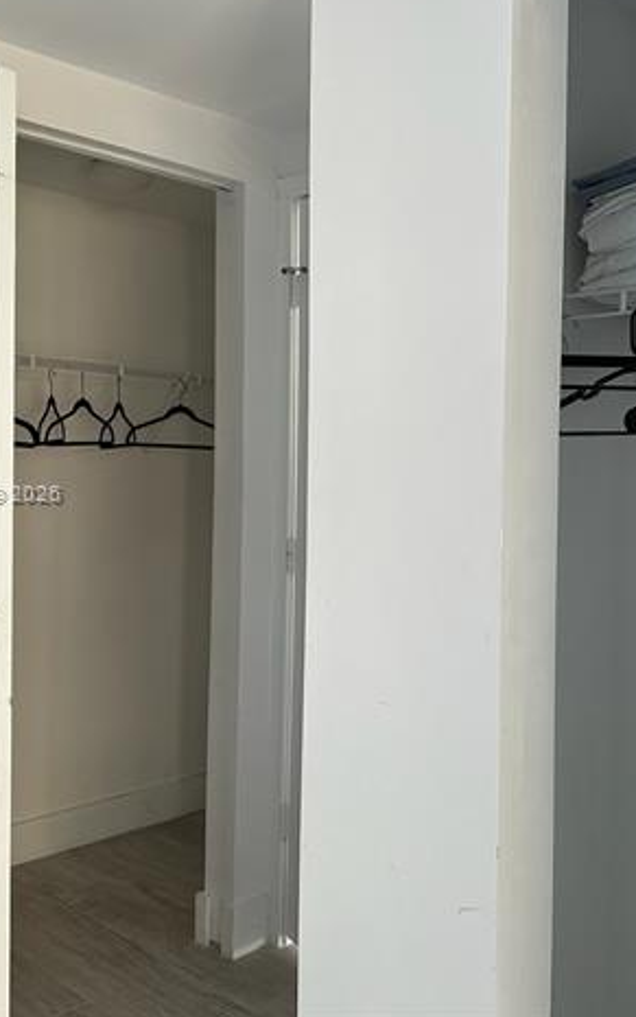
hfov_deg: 35.7
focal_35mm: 35
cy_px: 494
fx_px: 970
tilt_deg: -1.5
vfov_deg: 55.3
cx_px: 461
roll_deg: -1.6
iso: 200
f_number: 1.78
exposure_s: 1/121
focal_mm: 6.86
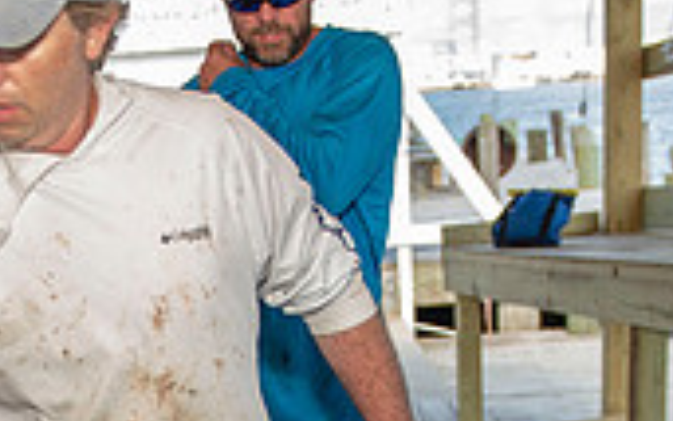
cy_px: 582
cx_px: 161
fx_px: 1523
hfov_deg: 24.6
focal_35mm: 83
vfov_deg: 14.9
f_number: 3.2
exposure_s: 1/250
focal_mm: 24
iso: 50
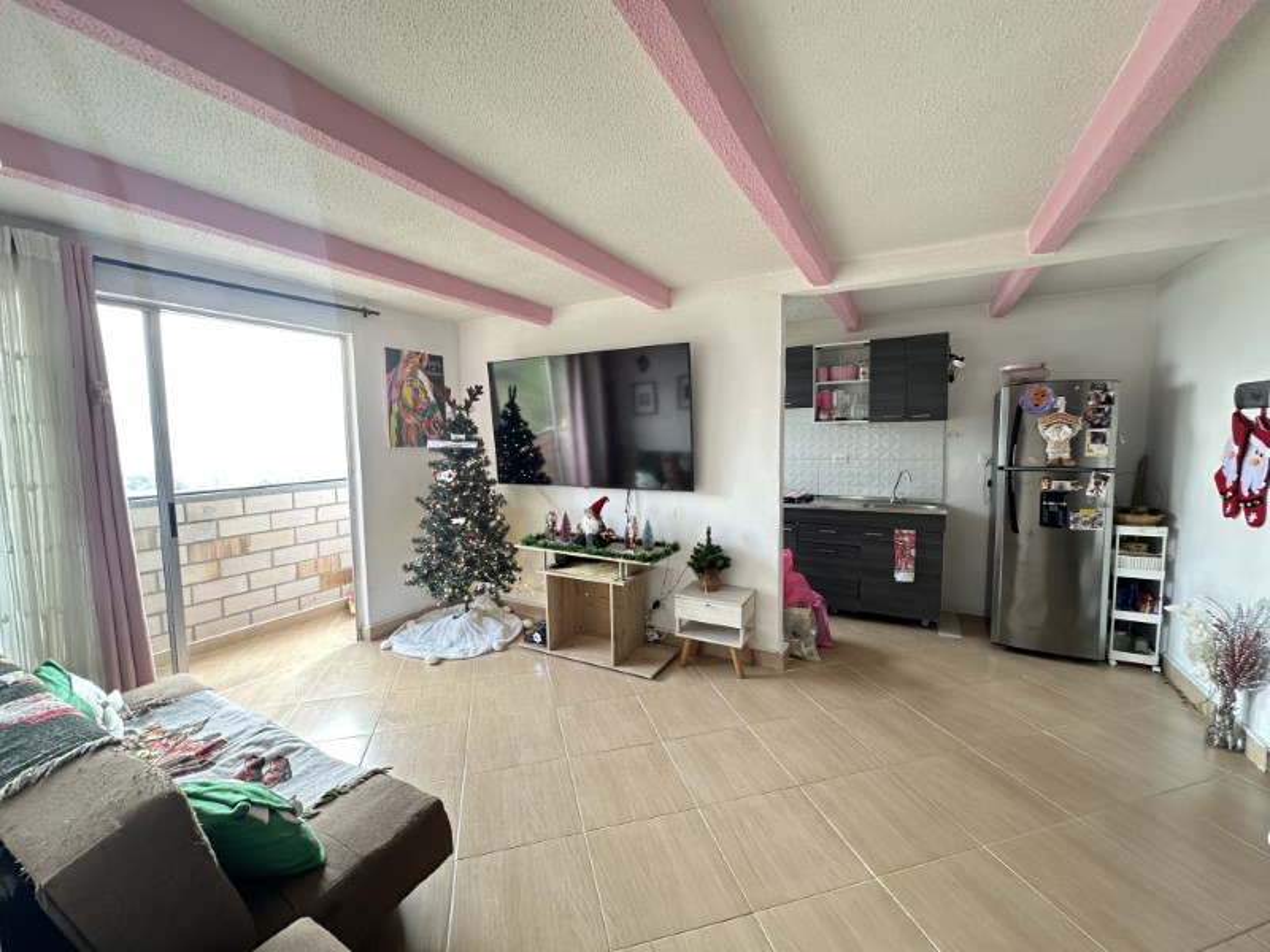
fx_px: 514
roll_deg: -0.1
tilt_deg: -5.5
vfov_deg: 85.7
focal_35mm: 14
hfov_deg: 102.1
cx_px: 635
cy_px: 476
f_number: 2.2
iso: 200
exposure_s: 1/60
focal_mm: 2.22
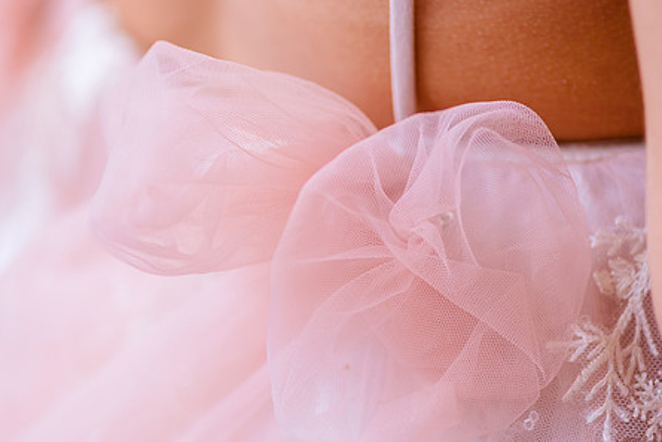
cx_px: 275
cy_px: 208
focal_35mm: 137
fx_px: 2520
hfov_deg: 15.0
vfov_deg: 10.0
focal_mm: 105
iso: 200
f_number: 3
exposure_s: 1/200
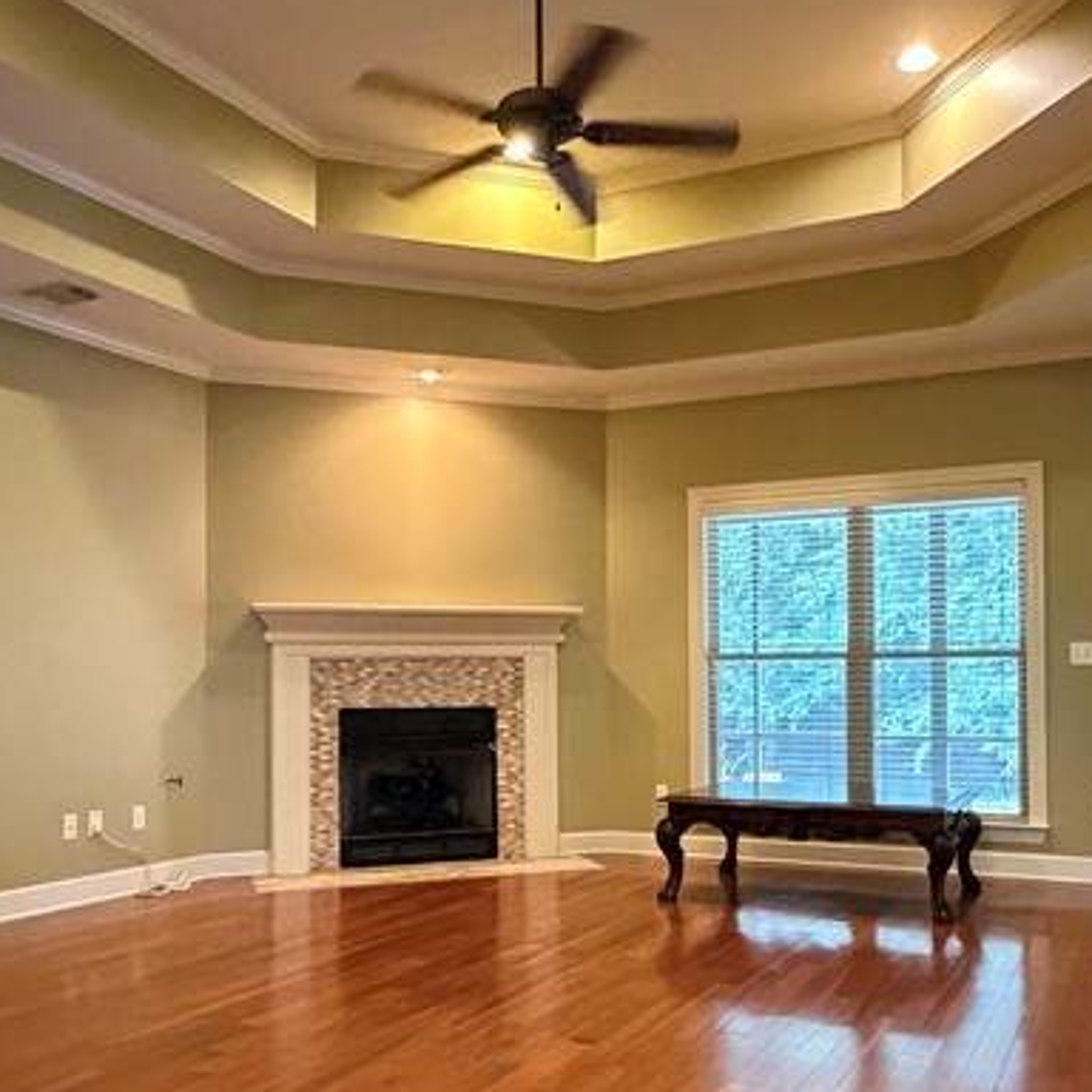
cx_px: 628
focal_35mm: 33
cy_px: 665
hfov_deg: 49.6
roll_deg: +0.6
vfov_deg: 49.4
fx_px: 1178
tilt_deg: +0.7
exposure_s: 1/60
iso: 1000
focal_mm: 2.22
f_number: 2.2
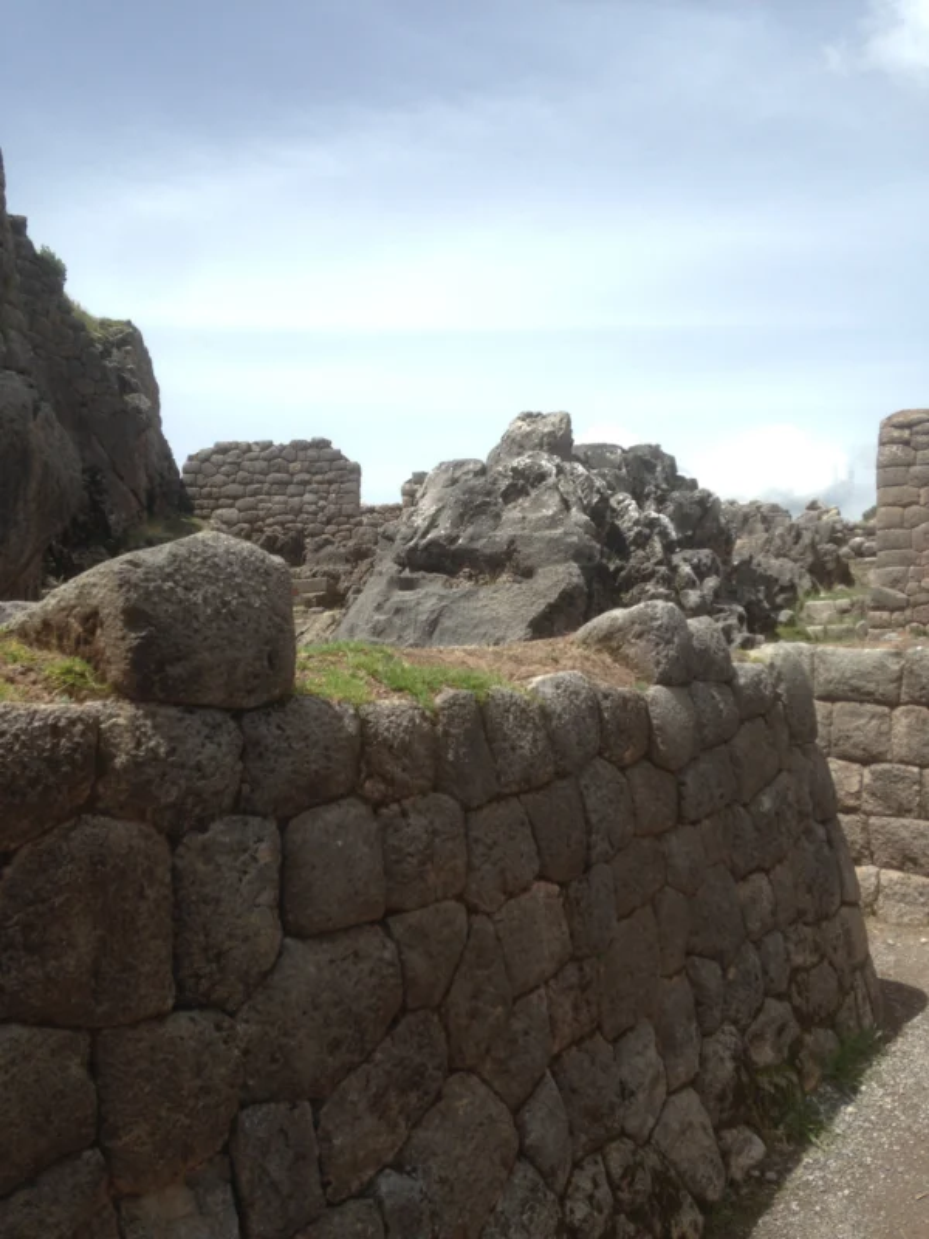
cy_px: 620
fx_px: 1181
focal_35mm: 33
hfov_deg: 42.9
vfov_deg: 55.4
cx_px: 464
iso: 50
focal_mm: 4.12
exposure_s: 1/1323
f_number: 2.4
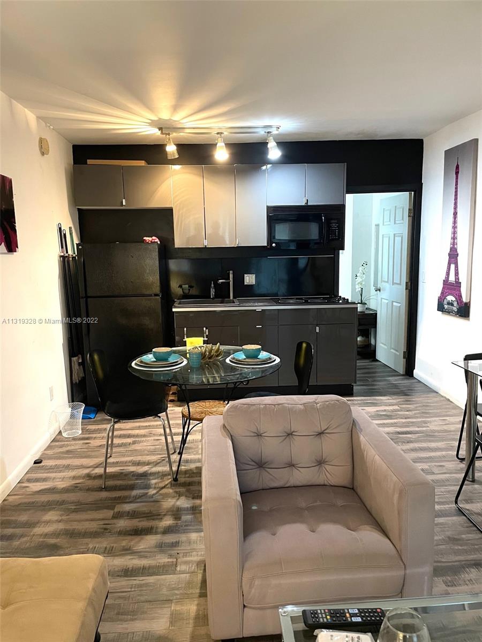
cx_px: 241
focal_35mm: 26
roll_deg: +1.8
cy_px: 321
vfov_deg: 67.3
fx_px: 483
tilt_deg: -8.6
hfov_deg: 53.1
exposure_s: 1/30
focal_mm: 4.2
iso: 640
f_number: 1.6
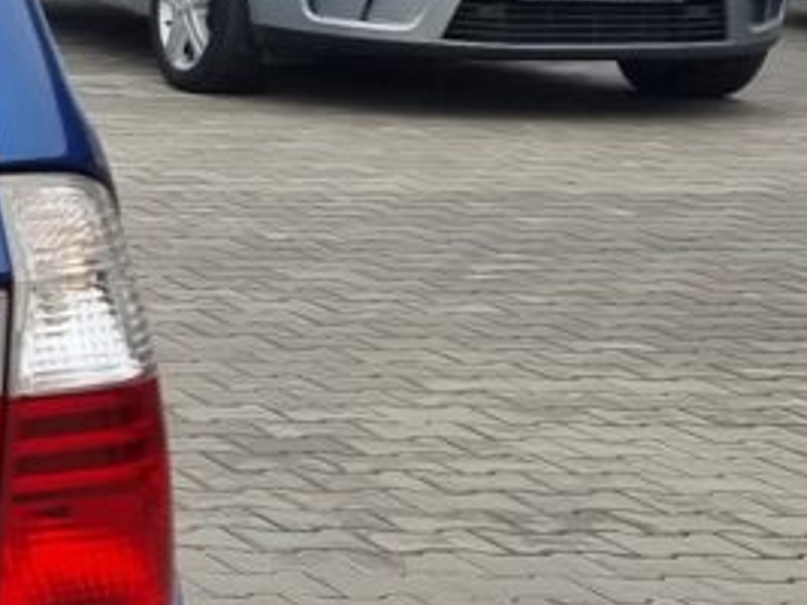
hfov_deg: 11.2
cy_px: 221
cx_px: -1197
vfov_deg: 10.3
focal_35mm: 144
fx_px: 3356
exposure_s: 1/256
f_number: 1.8
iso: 50
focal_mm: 6.7
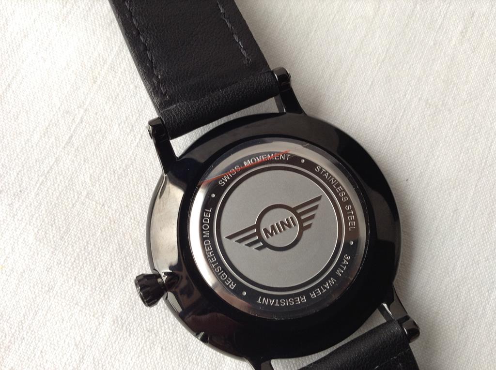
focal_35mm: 33
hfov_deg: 55.4
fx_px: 472
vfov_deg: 42.8
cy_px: 185
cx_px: 248
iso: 32
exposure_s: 1/24
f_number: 2.4
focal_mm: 3.3
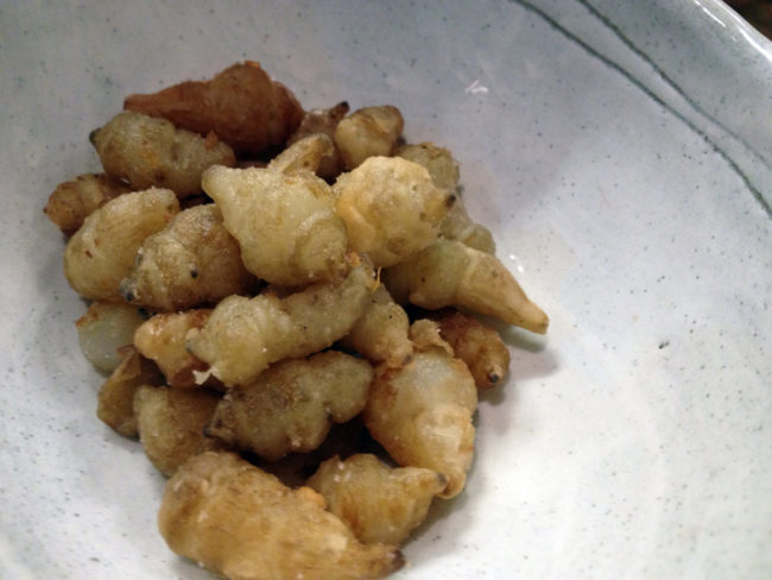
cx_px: 386
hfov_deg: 52.6
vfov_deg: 40.7
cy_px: 290
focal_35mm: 35
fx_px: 781
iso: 250
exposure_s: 1/20
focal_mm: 4.28
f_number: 2.4
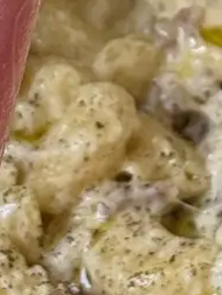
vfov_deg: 5.4
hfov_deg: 4.1
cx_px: 58
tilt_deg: -48.8
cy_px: -112
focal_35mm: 364
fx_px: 3110
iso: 80
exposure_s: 1/121
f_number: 1.78
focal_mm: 6.76
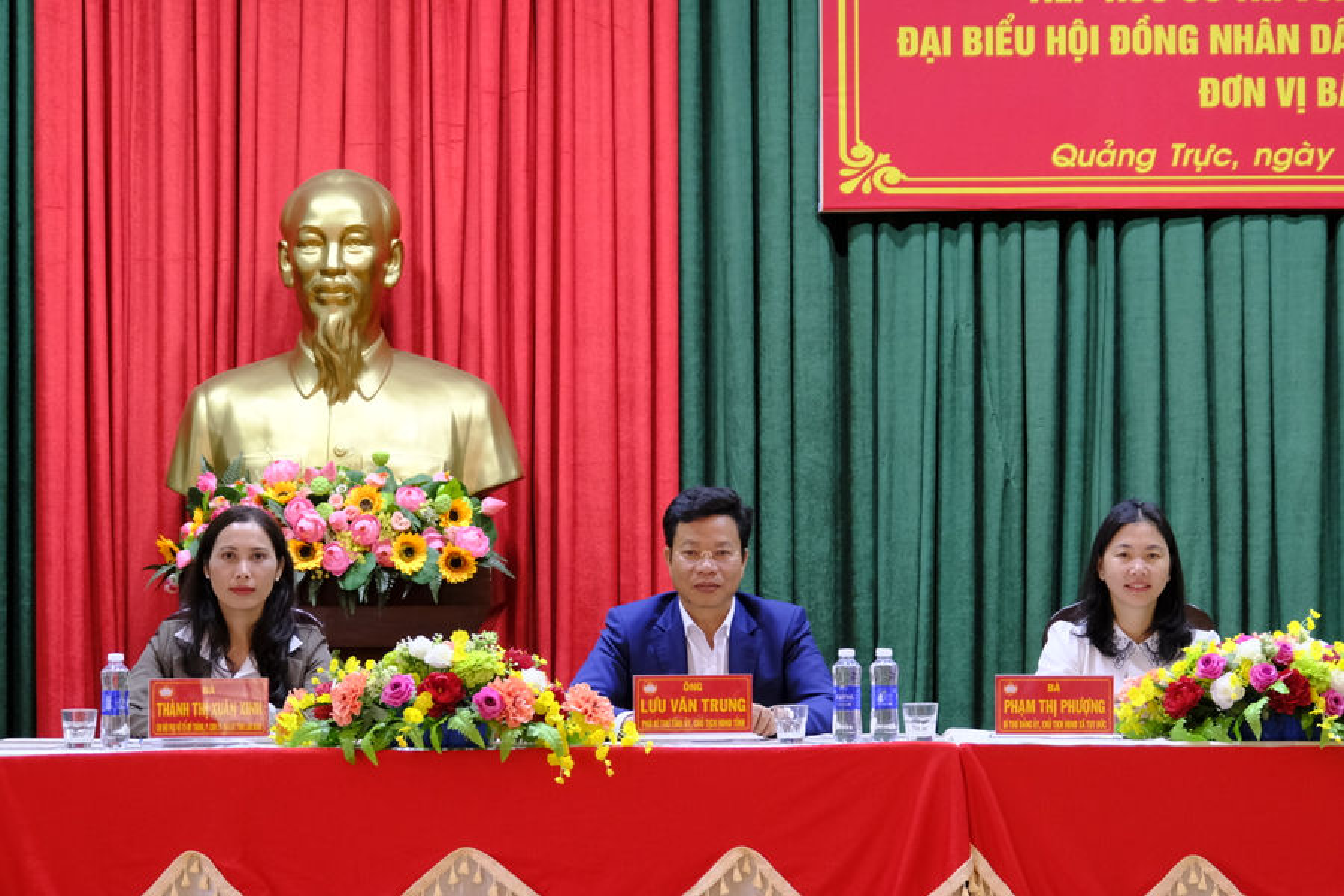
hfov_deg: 25.7
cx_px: 672
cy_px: 448
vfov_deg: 17.3
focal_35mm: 79
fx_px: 2949
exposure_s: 1/160
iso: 2000
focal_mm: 52.4
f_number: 4
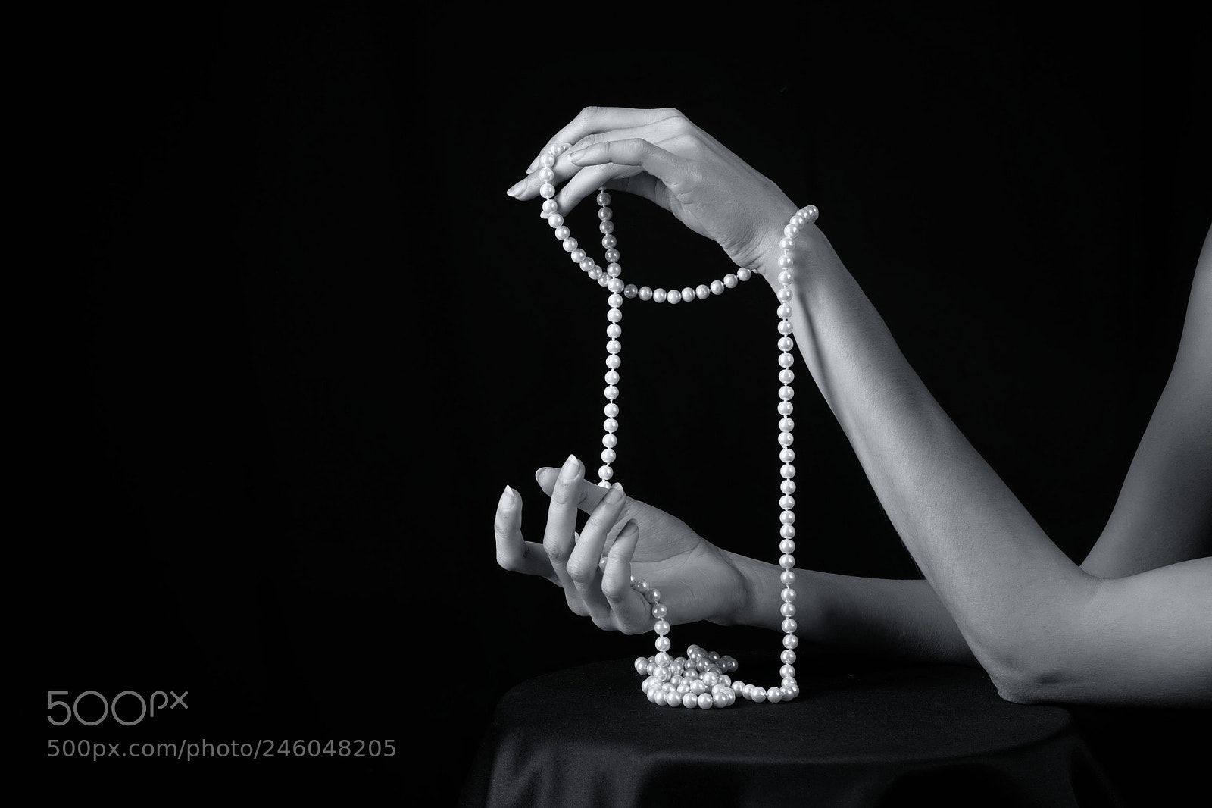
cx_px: 606
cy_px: 404
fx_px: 2221
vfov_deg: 20.6
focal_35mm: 66
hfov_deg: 30.5
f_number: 14
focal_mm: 66
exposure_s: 1/160
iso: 200
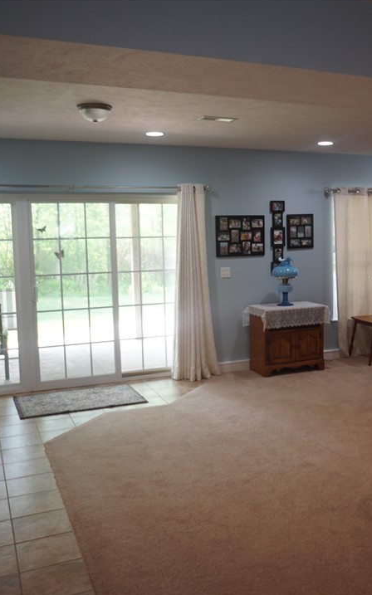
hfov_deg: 34.0
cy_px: 295
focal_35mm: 37
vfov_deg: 52.8
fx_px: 600
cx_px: 260
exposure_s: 1/60
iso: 200
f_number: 2.8
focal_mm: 16
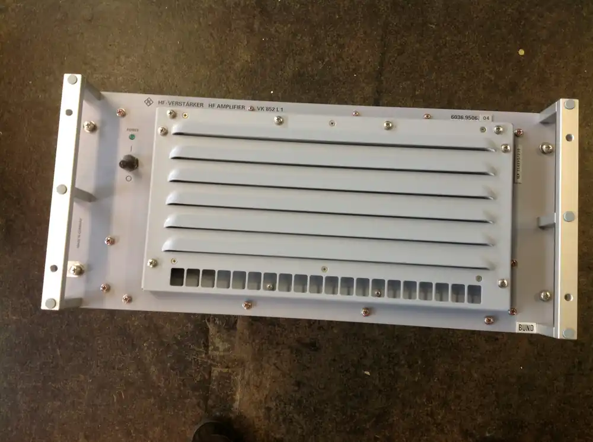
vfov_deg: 40.6
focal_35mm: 35
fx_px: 598
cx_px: 296
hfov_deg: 52.7
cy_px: 221
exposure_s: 1/15
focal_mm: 4.28
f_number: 2.4
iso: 64
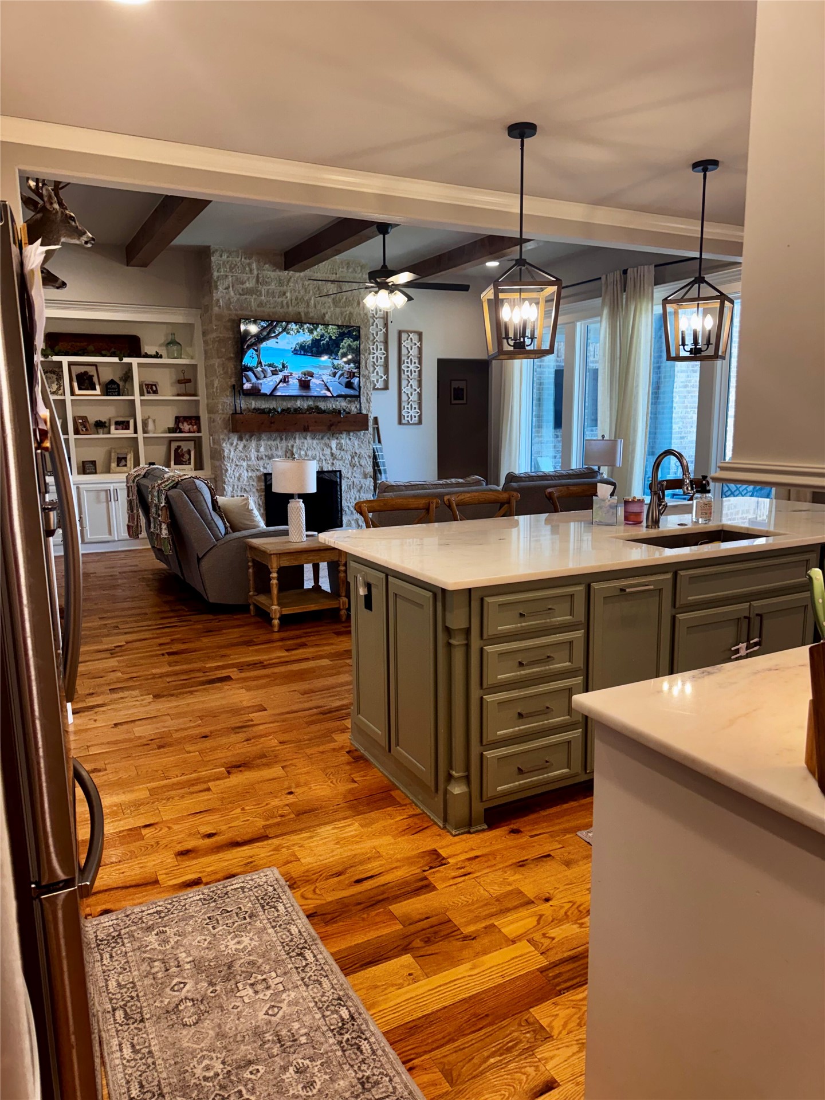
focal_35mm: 24
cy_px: 550
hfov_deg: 56.8
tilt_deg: -8.7
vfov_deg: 71.6
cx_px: 412
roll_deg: +1.1
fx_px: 763
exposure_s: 1/120
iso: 160
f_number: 1.78
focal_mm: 6.76
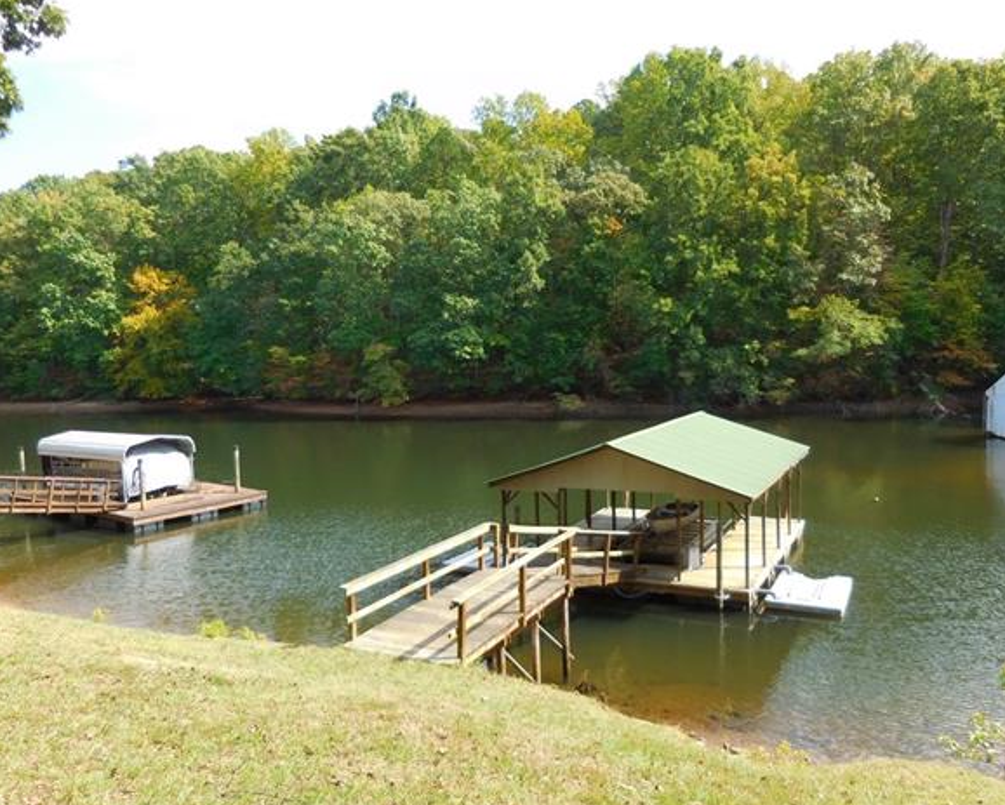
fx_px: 803
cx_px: 483
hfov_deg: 64.0
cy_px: 405
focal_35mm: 27
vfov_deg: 53.2
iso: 125
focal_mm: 4.5
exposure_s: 1/400
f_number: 3.3
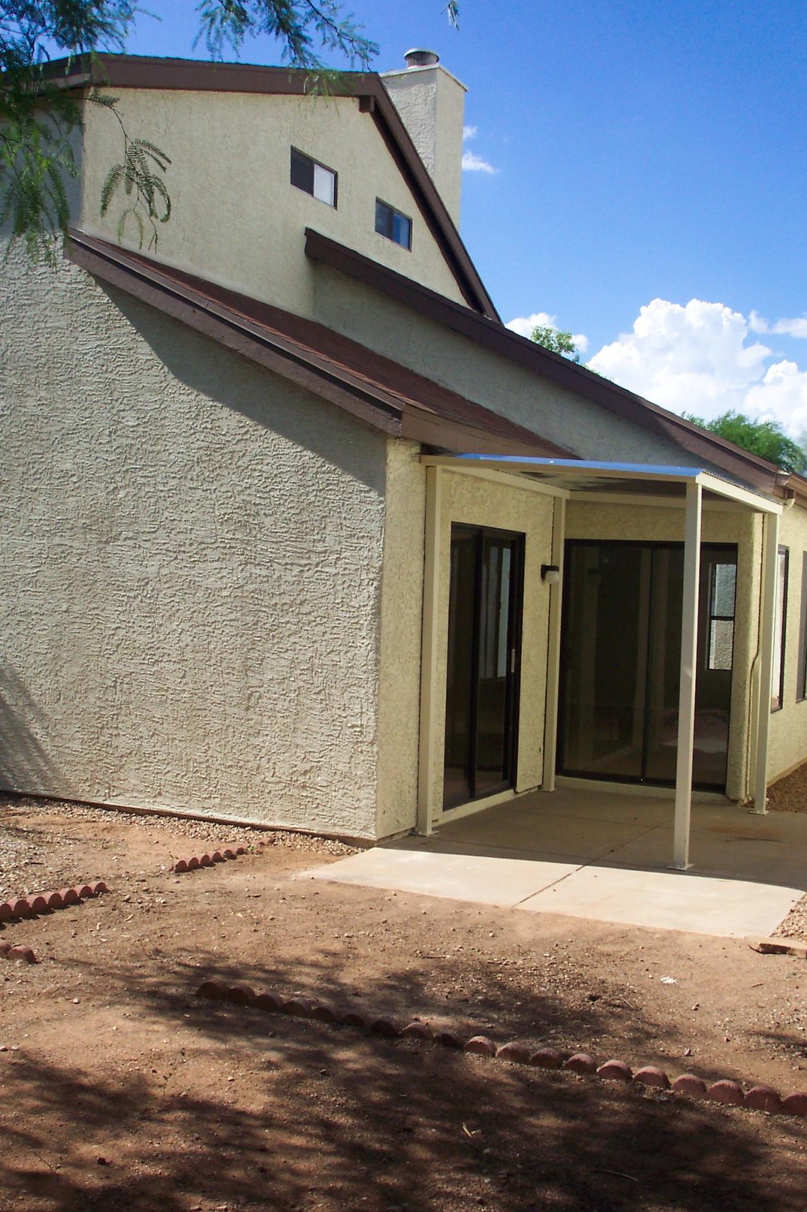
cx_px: 378
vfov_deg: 49.5
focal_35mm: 39
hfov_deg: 34.2
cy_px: 644
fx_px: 1312
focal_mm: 7.5
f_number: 9.5
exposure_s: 1/180
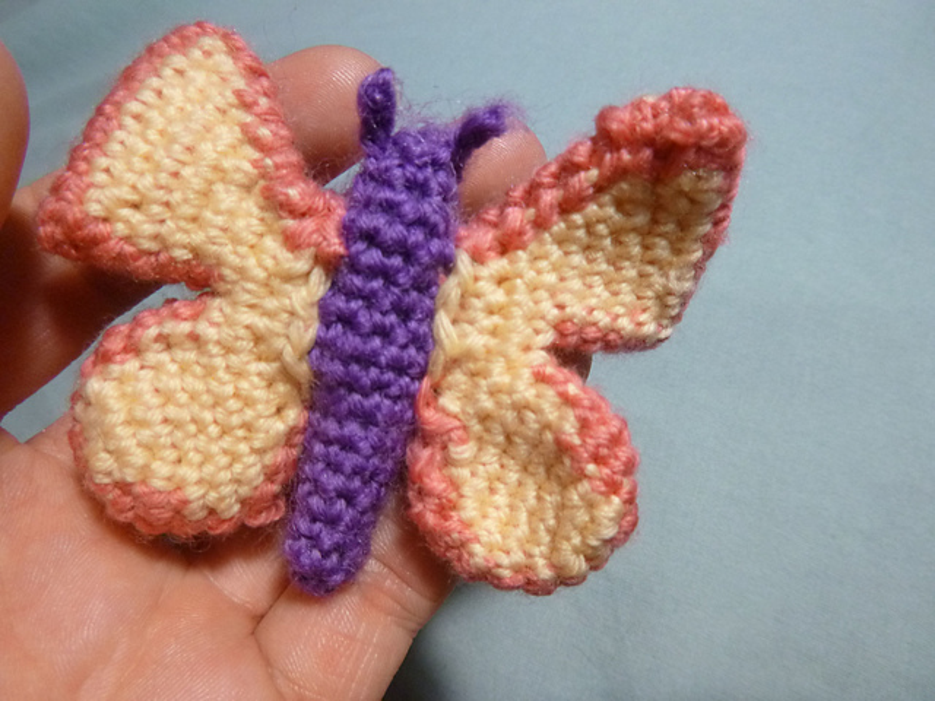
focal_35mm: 25
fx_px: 675
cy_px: 350
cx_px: 468
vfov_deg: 54.9
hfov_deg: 69.4
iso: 400
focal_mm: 4.5
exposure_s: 1/25
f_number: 3.9
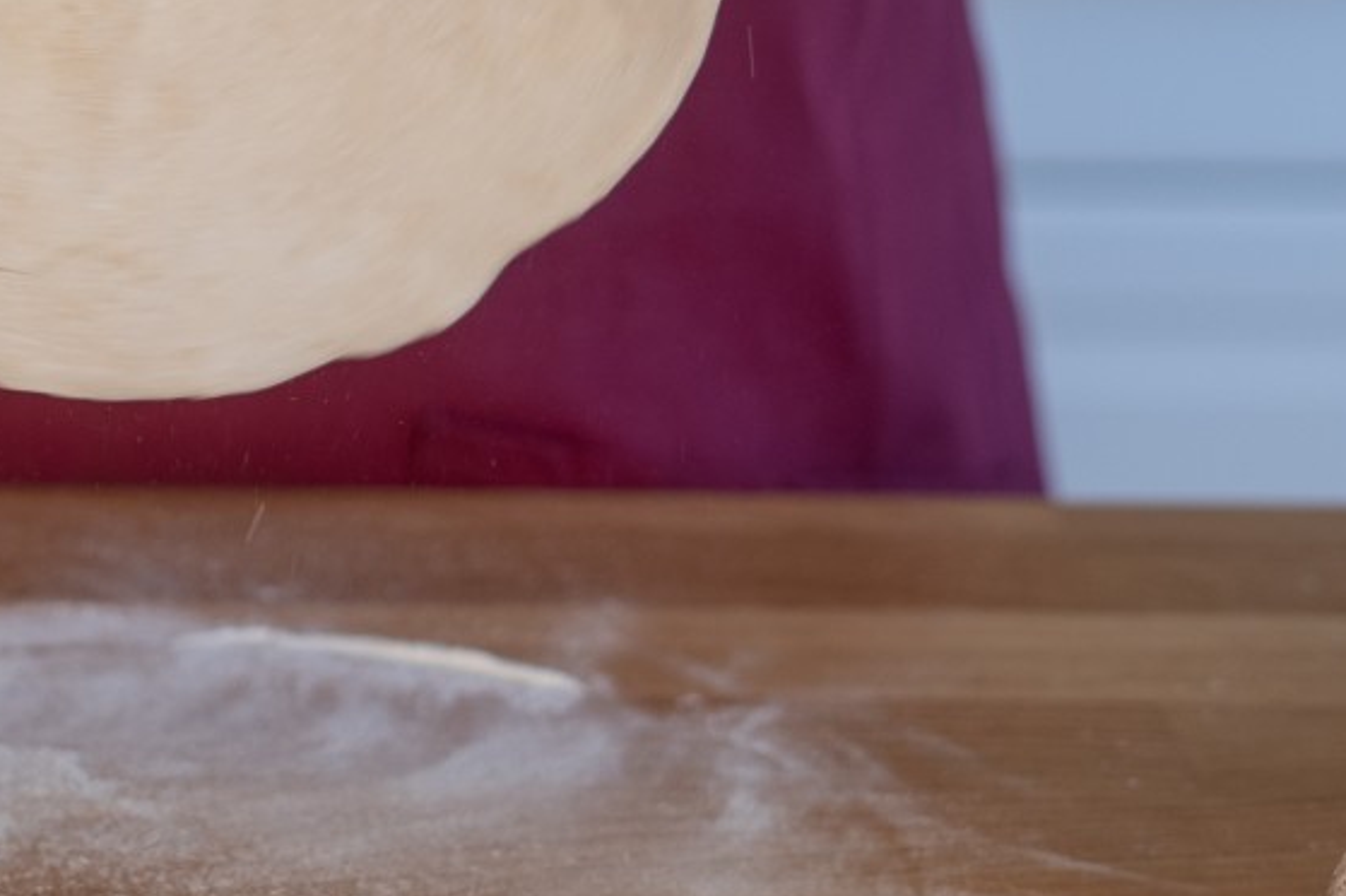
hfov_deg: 13.9
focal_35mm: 145
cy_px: -67
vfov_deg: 9.4
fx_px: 5418
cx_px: -108
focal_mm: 50
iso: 320
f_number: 2.8
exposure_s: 1/125
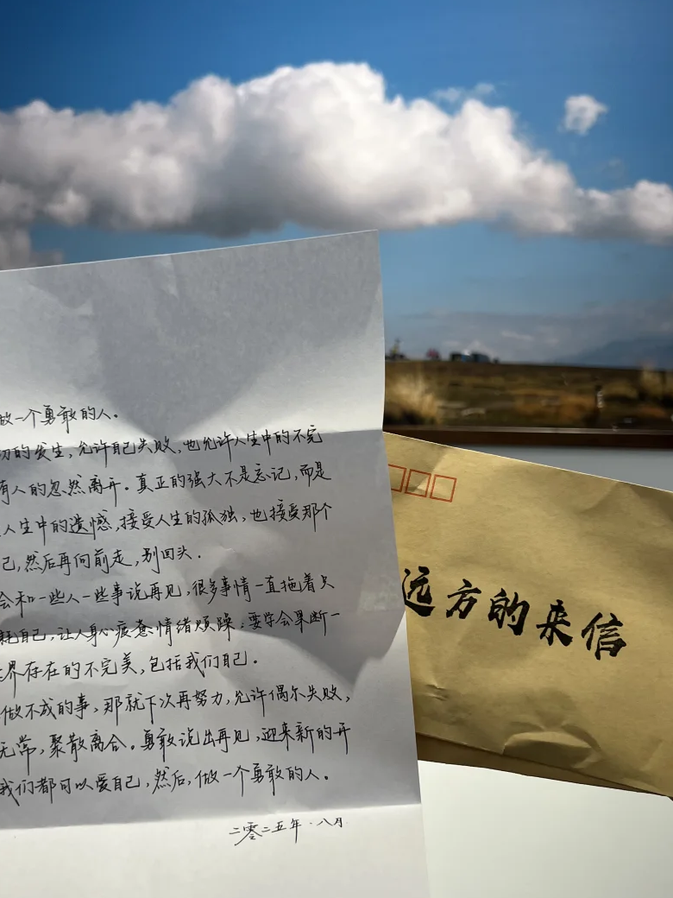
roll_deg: -0.2
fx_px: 933
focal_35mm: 36
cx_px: 311
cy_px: 503
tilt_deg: -11.0
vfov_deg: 51.2
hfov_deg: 39.6
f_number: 1.5
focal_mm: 5.7
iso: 80
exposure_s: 1/100
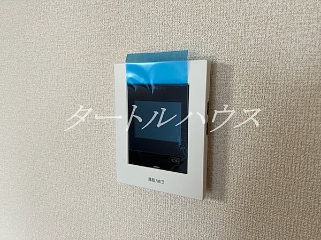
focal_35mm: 26
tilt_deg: -9.2
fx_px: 241
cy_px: 120
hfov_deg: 67.3
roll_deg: -0.4
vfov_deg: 53.1
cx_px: 160
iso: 125
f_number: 1.5
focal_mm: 5.7
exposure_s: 1/60
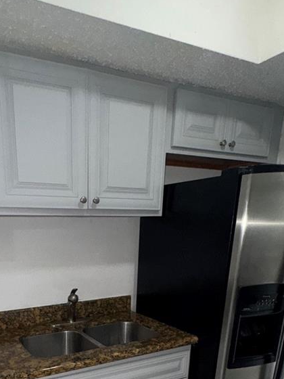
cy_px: 333
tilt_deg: -18.1
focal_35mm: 30
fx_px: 328
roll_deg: +2.1
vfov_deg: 53.4
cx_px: 86
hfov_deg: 45.8
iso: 160
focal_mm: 2.22
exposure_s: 1/60
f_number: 2.2
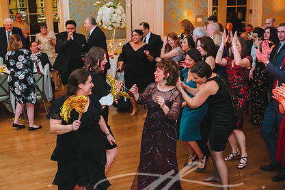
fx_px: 435
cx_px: 142
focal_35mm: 55
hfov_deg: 36.2
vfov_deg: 24.6
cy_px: 110
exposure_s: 1/80
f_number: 2.8
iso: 2500
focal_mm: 36
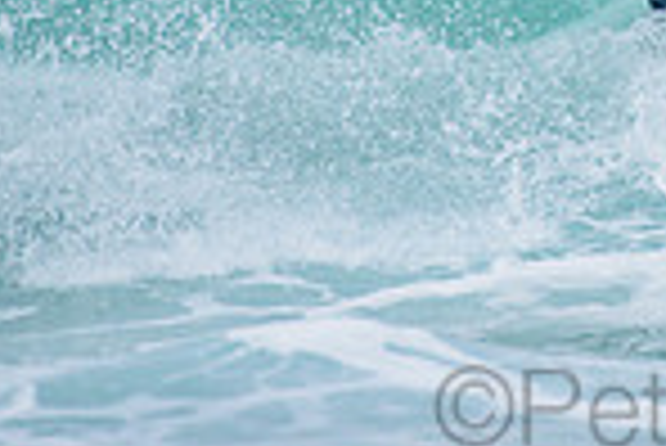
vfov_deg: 0.7
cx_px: 783
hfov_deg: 1.0
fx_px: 36350
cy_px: -340
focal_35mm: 1963
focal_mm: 500
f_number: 5.6
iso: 320
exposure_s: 1/2000
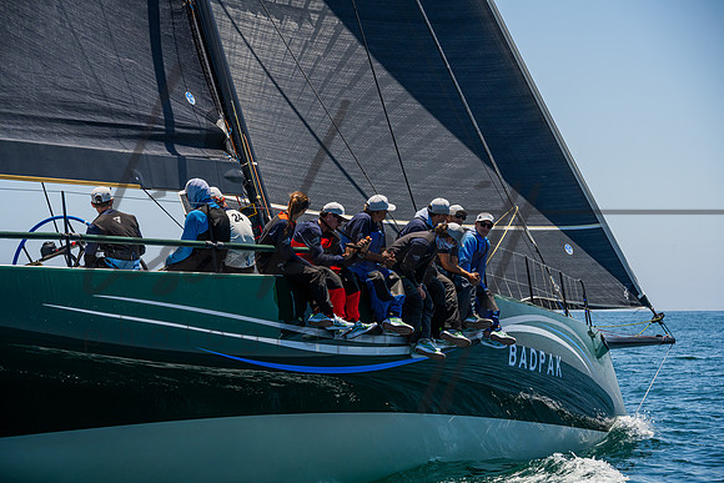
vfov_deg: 11.0
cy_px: 242
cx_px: 362
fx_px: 2514
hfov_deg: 16.4
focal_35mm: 125
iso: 500
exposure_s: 1/2000
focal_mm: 125
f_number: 8
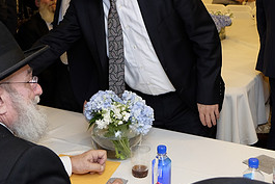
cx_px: 117
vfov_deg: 22.2
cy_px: 2
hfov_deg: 33.9
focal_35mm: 59
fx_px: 451
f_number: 2.8
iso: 800
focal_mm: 18
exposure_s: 1/180
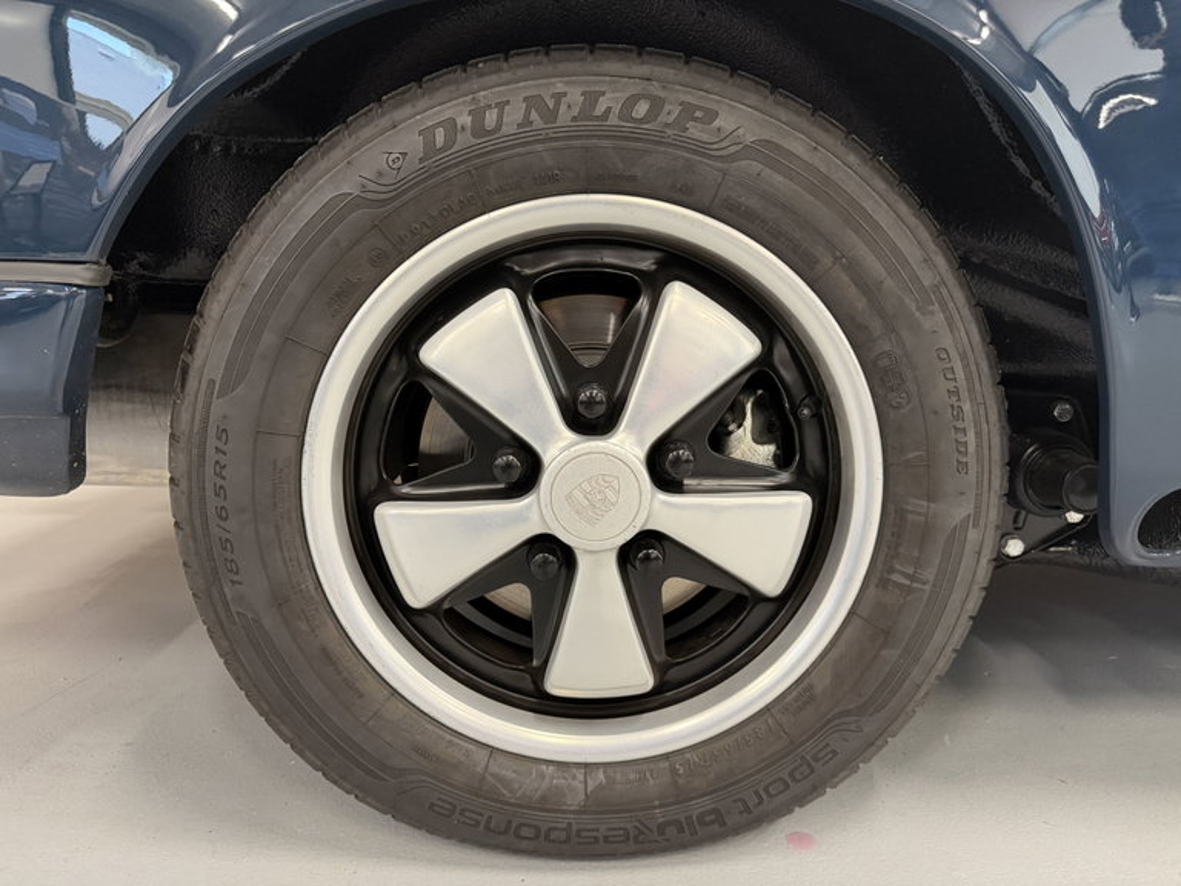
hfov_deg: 71.6
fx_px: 819
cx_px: 590
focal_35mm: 24
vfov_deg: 56.8
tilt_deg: -11.0
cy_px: 443
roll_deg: -0.4
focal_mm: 6.76
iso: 500
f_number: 1.78
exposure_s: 1/50
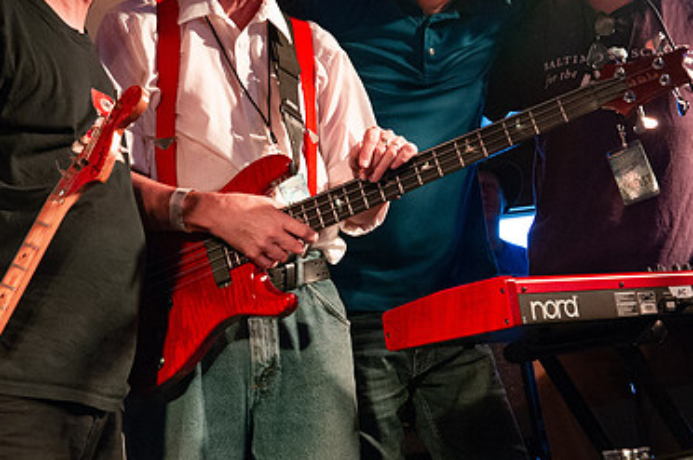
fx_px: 1500
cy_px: 149
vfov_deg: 17.4
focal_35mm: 78
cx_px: 300
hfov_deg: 26.0
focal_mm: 50
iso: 6400
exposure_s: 1/80
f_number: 6.3
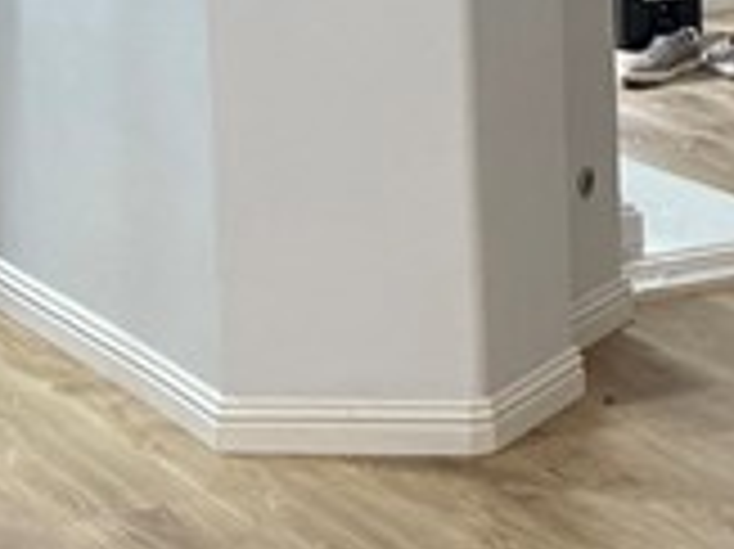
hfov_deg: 10.3
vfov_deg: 9.6
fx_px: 3199
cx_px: 2040
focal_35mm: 151
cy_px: -194
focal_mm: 6.76
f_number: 1.78
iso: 250
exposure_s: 1/60
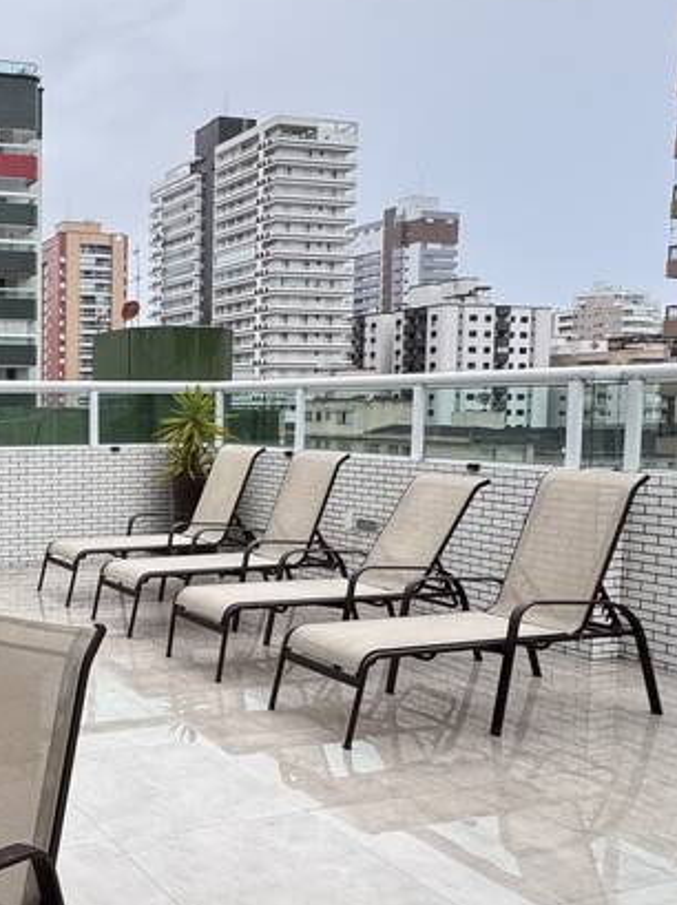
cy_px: 489
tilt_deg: -4.2
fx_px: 966
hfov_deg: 34.3
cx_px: -33
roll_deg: +0.7
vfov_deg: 50.1
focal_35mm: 37
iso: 40
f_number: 2.2
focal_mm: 2.22
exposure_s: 1/636
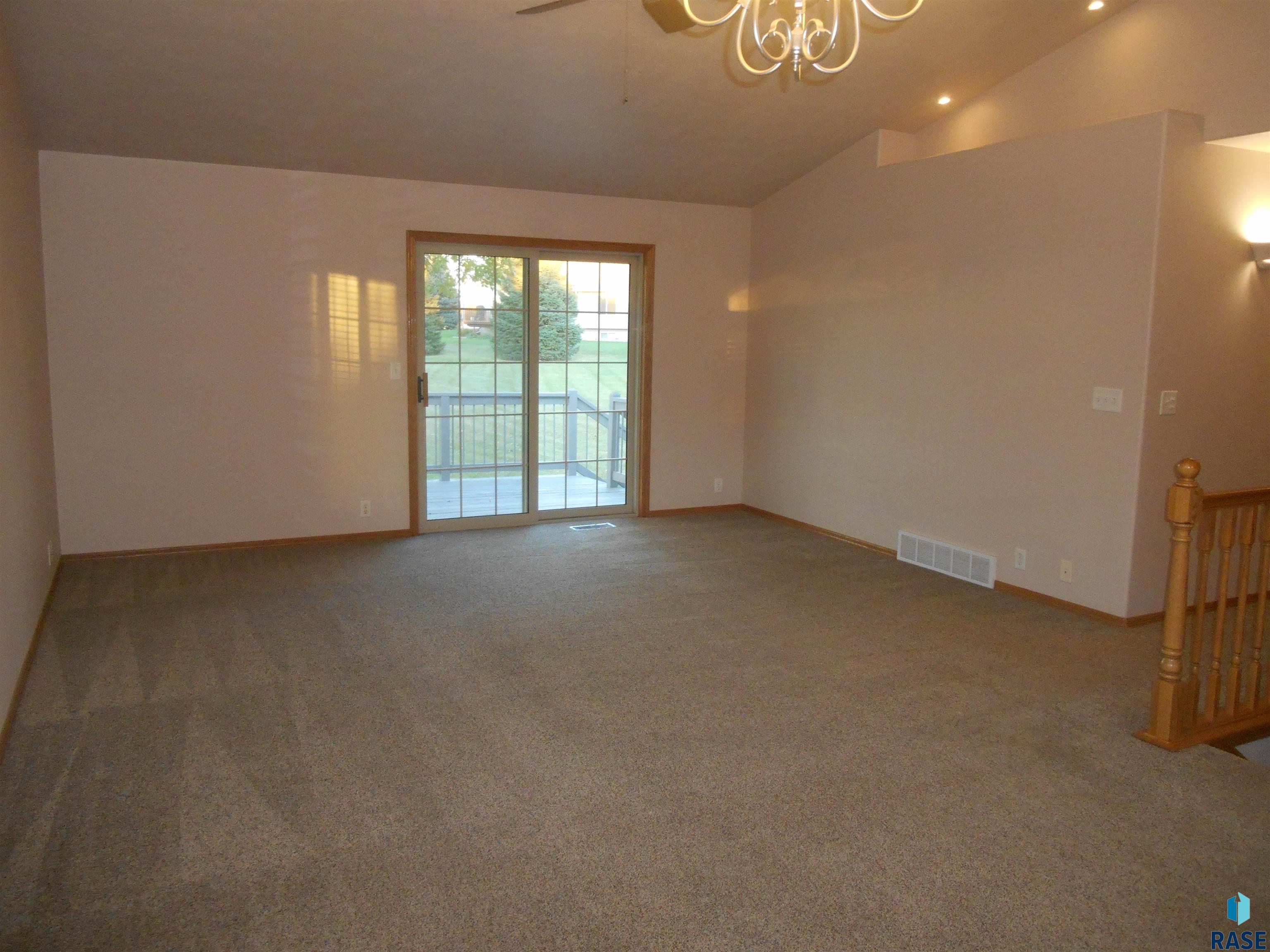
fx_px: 954
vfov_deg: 53.1
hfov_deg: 67.3
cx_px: 635
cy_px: 476
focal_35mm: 26
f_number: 3.4
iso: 450
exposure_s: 1/25
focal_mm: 4.7
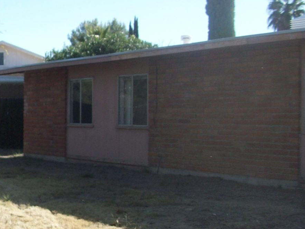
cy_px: 90
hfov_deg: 23.2
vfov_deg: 18.6
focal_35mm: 79
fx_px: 696
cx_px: -31
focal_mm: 5.7
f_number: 2.8
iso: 64
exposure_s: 1/589
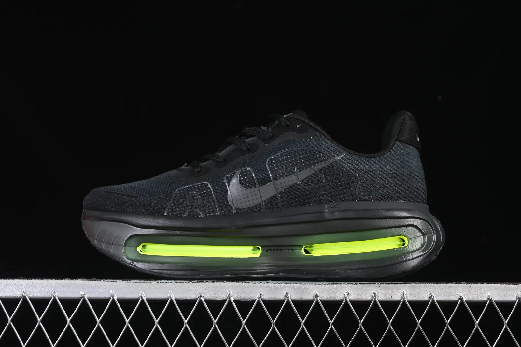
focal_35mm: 75
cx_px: 260
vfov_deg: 18.2
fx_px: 1085
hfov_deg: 27.0
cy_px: 174
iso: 160
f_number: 6.3
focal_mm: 50
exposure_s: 1/50
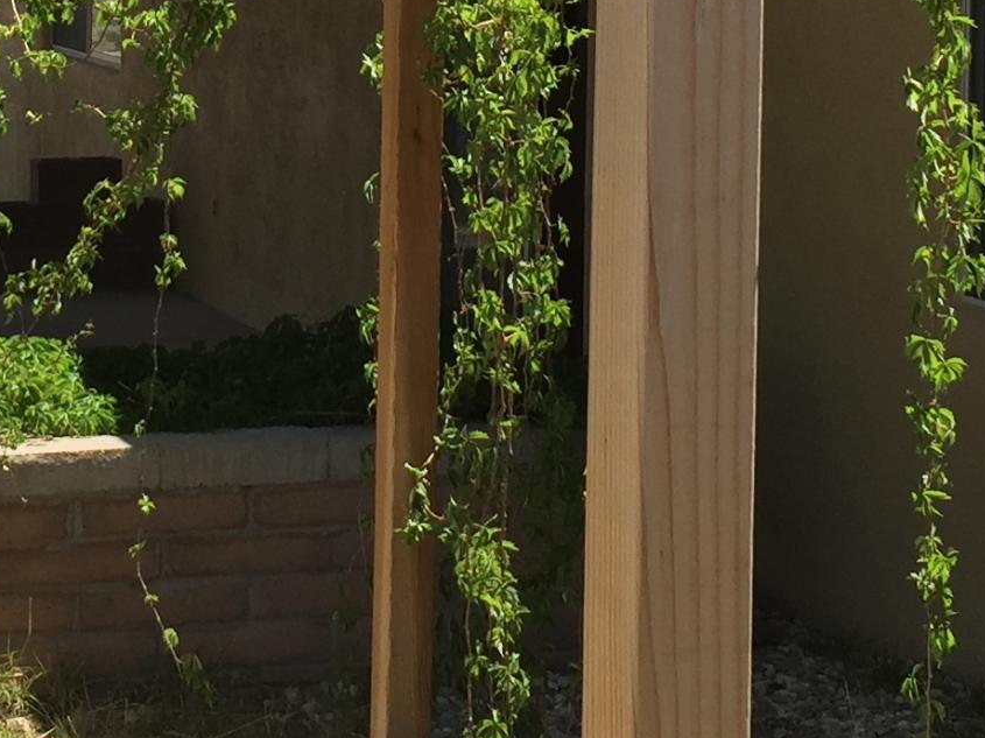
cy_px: -104
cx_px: 277
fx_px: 2930
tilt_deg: +0.4
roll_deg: -1.0
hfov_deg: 19.0
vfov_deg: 14.0
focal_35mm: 103
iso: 32
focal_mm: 4.15
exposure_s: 1/1364
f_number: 2.2
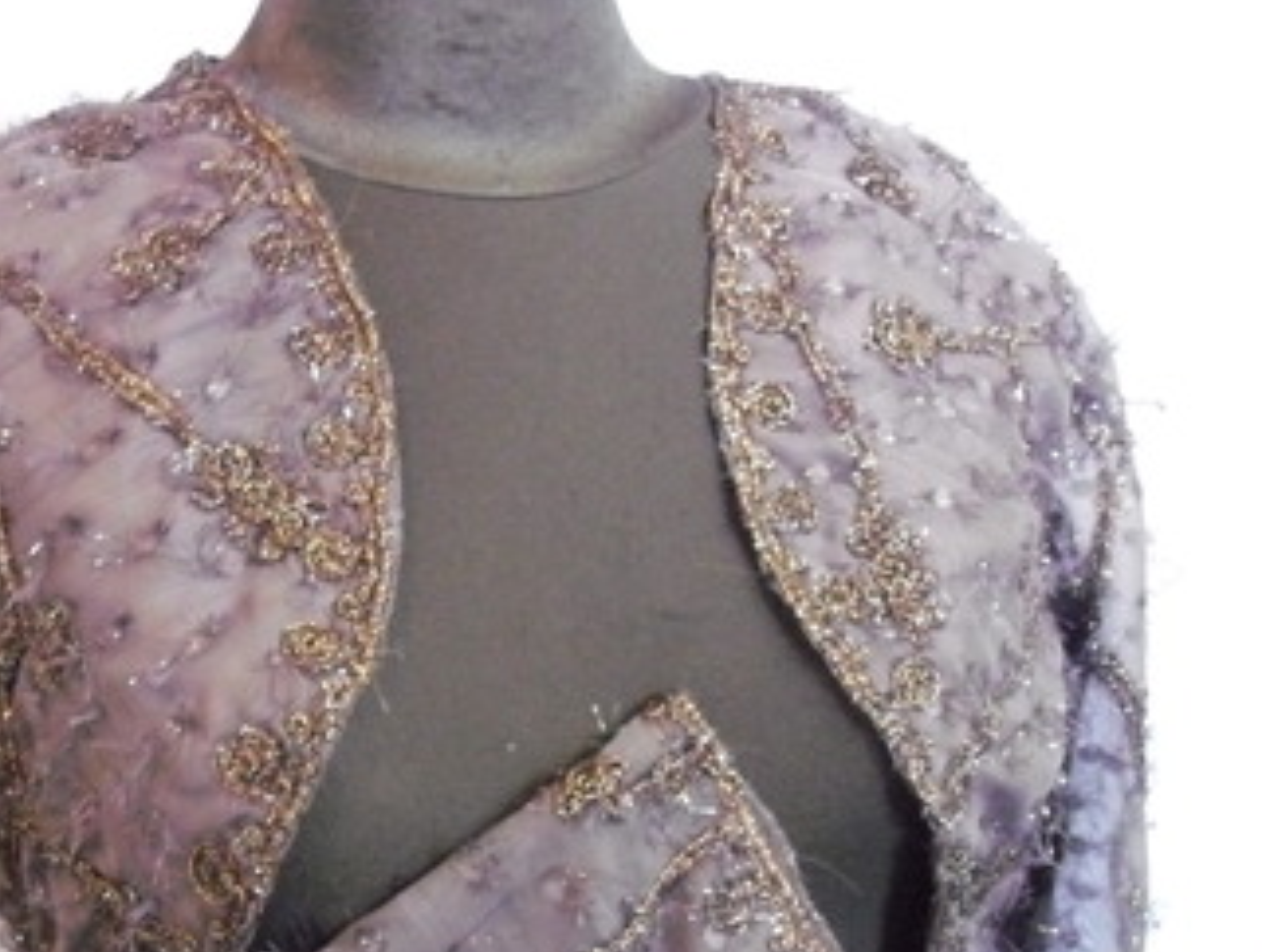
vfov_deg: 25.9
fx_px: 2050
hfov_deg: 34.0
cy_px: 696
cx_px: 427
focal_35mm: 56
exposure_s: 1/13
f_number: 2.8
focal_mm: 6.2
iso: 800
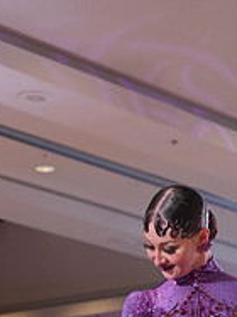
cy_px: 437
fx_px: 1444
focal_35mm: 158
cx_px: 194
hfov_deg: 9.4
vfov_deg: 12.1
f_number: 4
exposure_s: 1/250
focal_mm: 53
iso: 1250
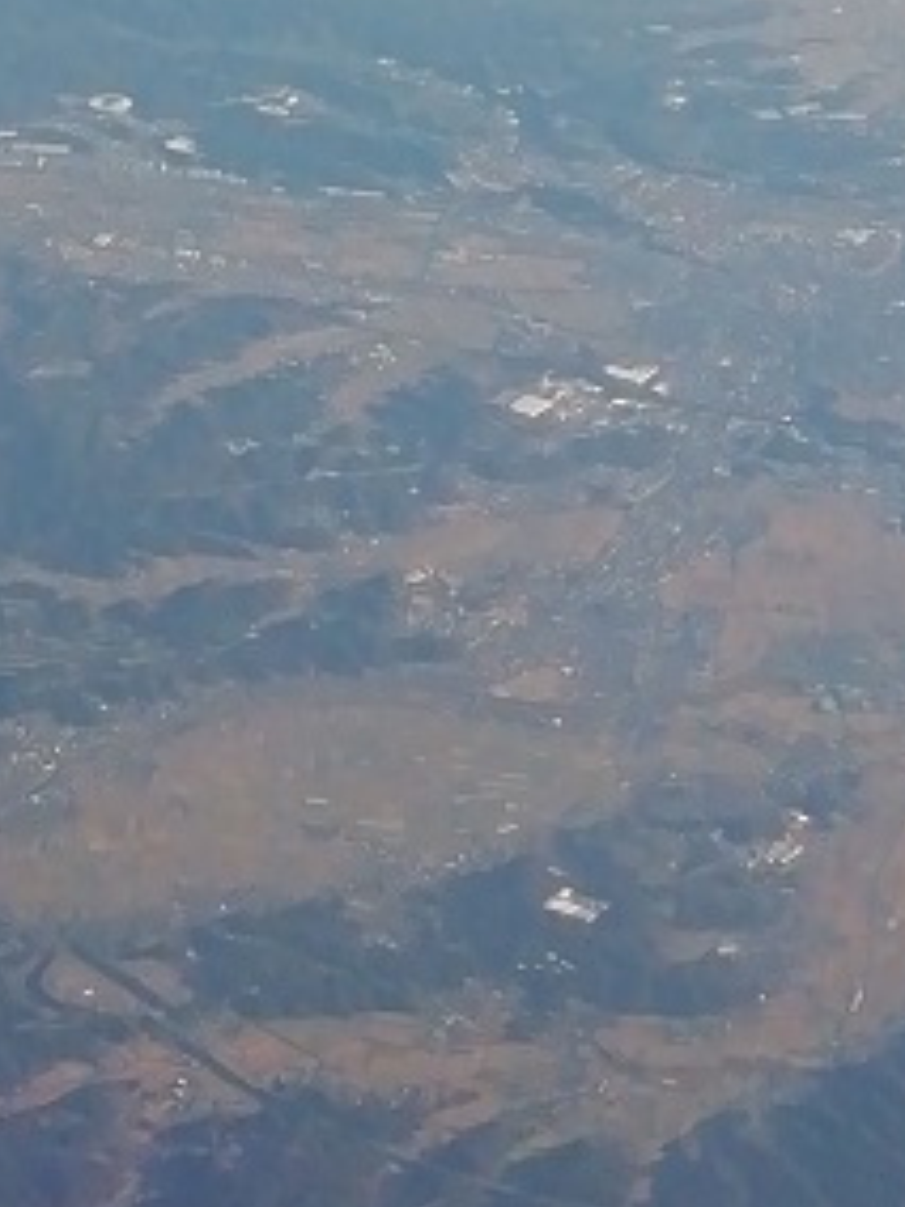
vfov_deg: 14.8
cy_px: -187
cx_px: 119
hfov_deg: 11.4
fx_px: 4497
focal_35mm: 129
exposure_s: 1/767
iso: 50
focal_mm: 3.46
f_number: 2.2
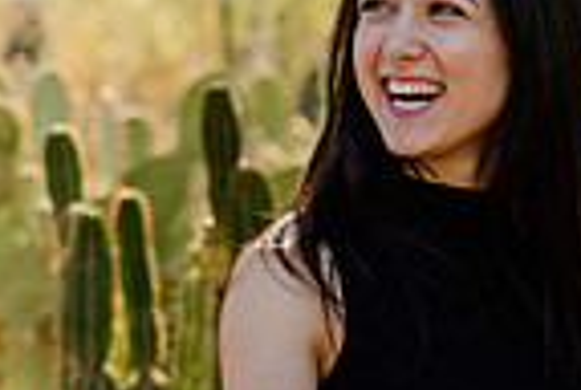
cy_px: 319
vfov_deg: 4.1
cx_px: 98
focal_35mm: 336
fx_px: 5434
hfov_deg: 6.1
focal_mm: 83
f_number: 4
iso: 160
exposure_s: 1/200
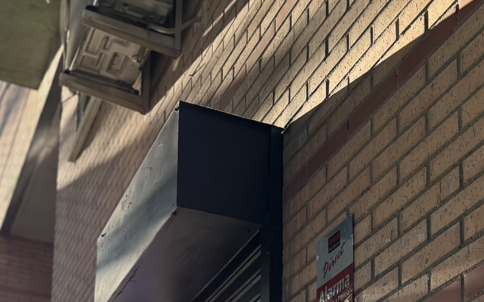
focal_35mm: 68
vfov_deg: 16.9
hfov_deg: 29.6
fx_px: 897
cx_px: 372
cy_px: 483
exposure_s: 1/593
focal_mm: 6.76
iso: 80
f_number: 1.78
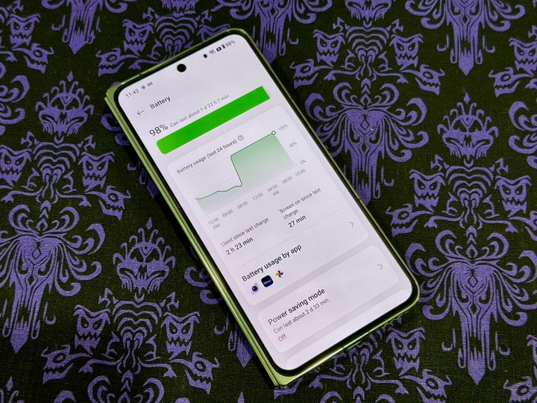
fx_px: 745
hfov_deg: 39.7
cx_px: 268
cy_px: 202
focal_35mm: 48
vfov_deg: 30.3
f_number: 1.78
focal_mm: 6.86
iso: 50
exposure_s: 1/60
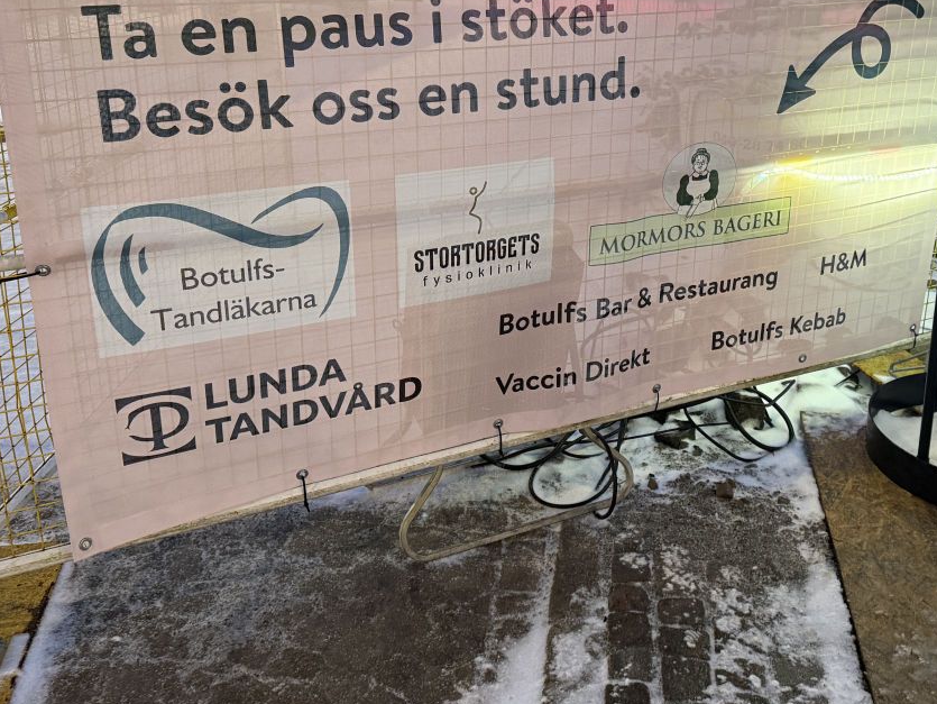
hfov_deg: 49.9
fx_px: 1002
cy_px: 209
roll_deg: +0.4
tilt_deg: -15.3
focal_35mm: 37
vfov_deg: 38.1
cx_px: 542
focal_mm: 6.76
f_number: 1.78
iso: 400
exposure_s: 1/50
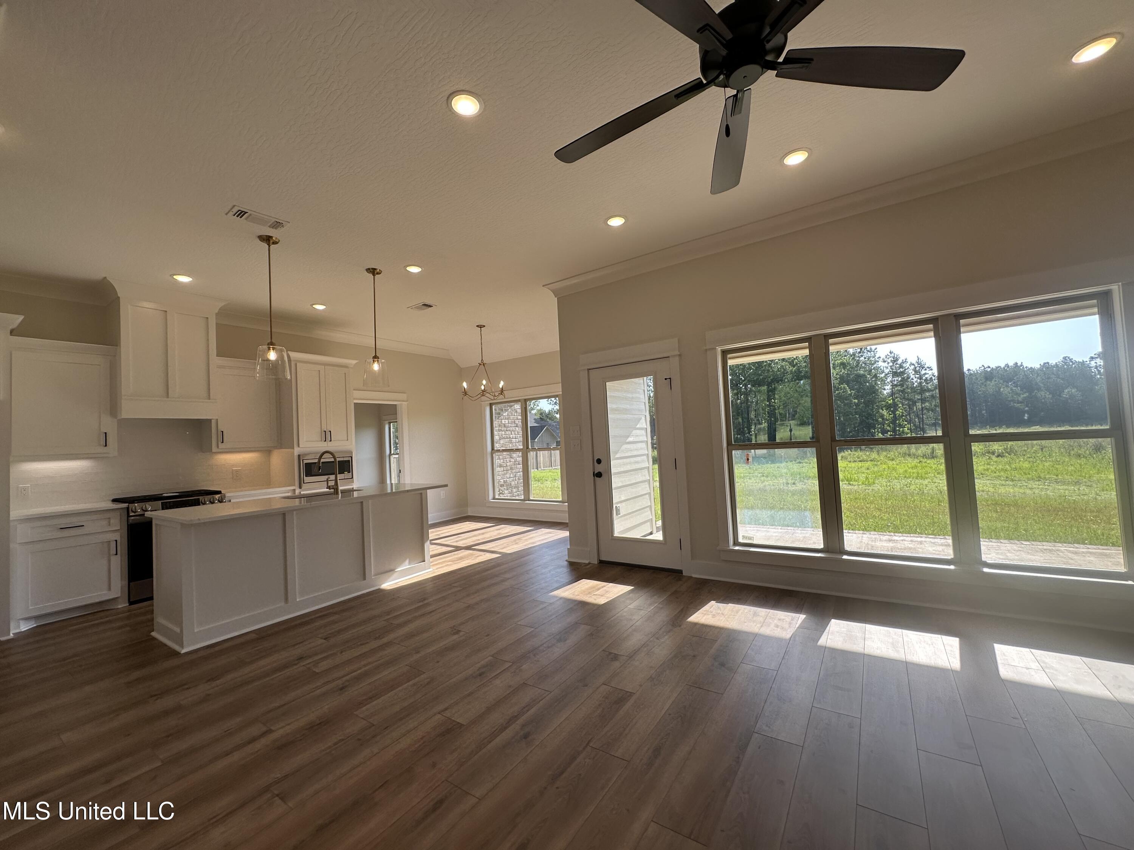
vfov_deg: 85.7
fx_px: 459
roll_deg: +2.3
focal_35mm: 14
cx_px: 567
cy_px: 425
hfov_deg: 102.1
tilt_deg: +2.7
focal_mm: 2.22
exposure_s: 1/506
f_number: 2.2
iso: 40
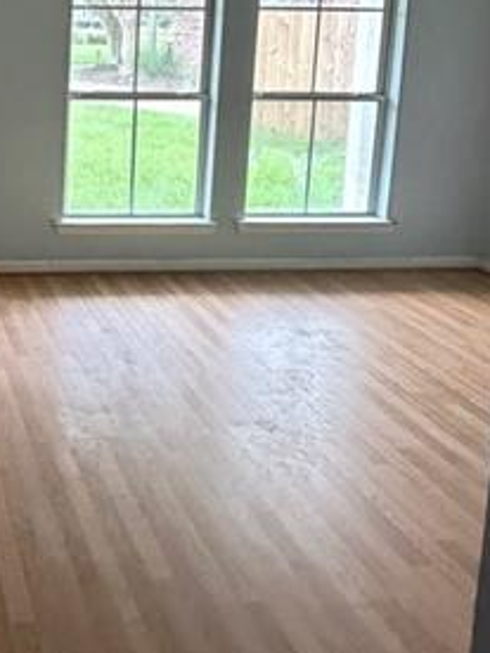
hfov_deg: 31.8
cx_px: -71
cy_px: 102
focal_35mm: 39
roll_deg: +0.8
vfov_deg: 44.7
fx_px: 736
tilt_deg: -9.7
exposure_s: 1/60
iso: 640
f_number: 2.2
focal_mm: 2.22
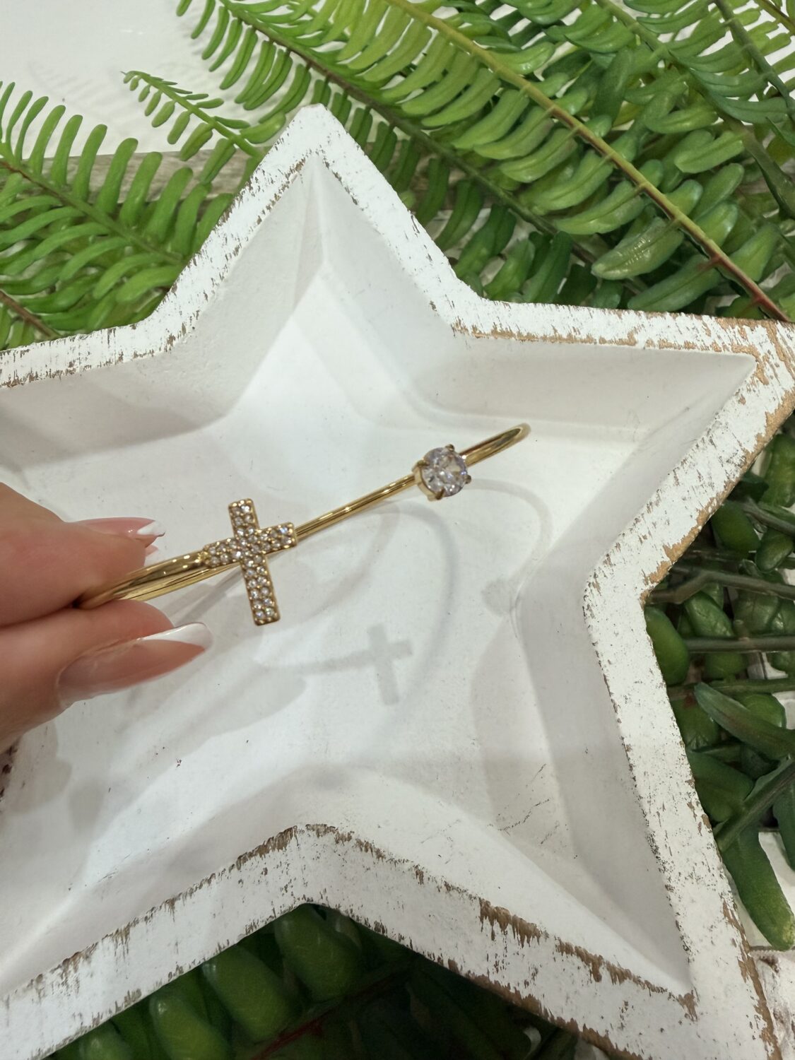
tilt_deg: -60.0
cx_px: 398
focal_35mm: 24
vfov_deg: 71.6
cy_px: 530
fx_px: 735
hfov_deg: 56.8
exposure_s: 1/100
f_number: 2.2
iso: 200
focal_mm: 2.22
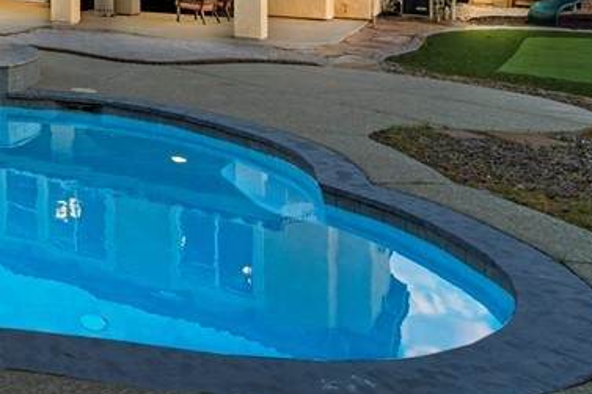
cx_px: -152
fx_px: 805
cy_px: -72
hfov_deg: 32.0
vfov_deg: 24.9
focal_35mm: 49
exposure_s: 1/6
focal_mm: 17
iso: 400
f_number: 8
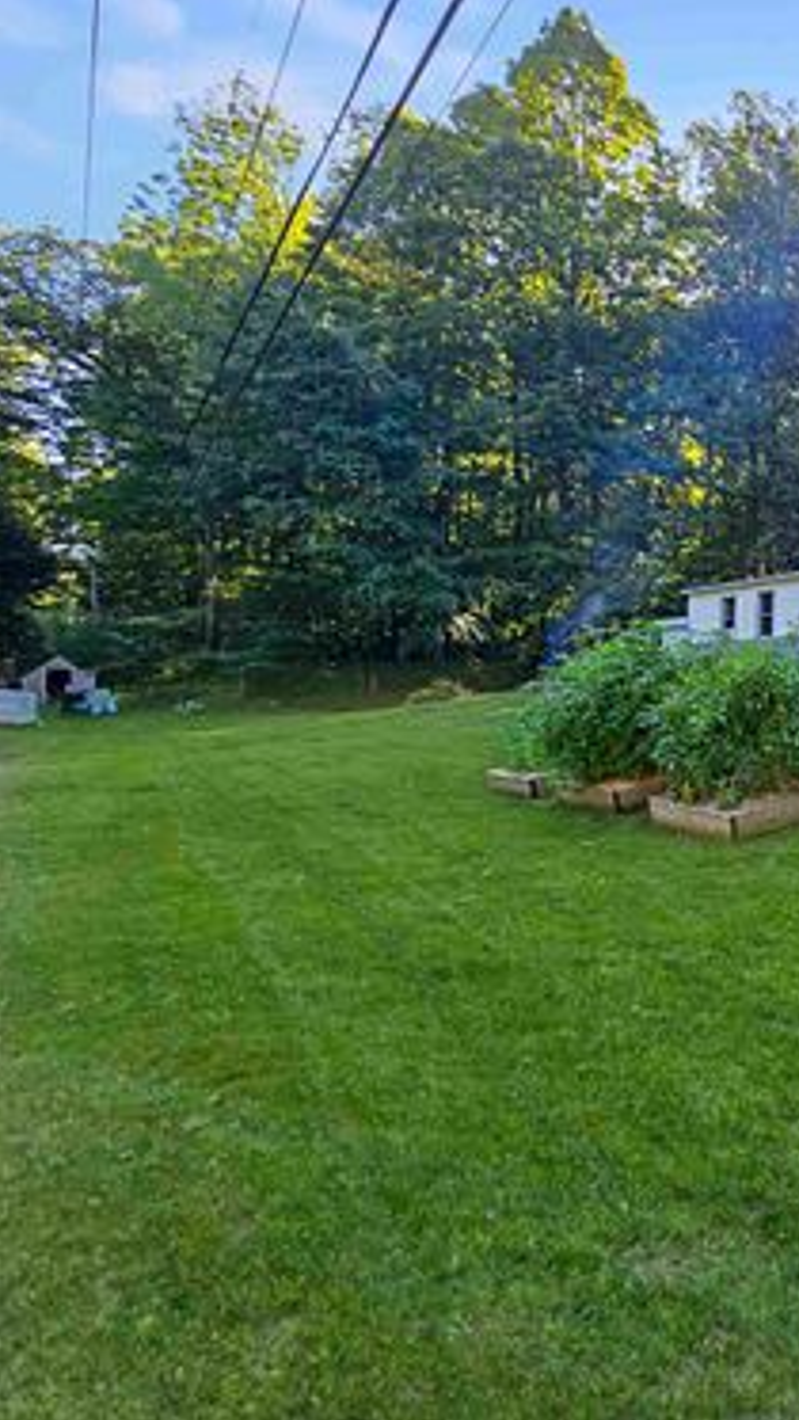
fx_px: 715
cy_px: 710
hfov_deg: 41.2
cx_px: 947
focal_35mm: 19
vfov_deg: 89.6
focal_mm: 2.2
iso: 50
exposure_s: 1/134
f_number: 2.2
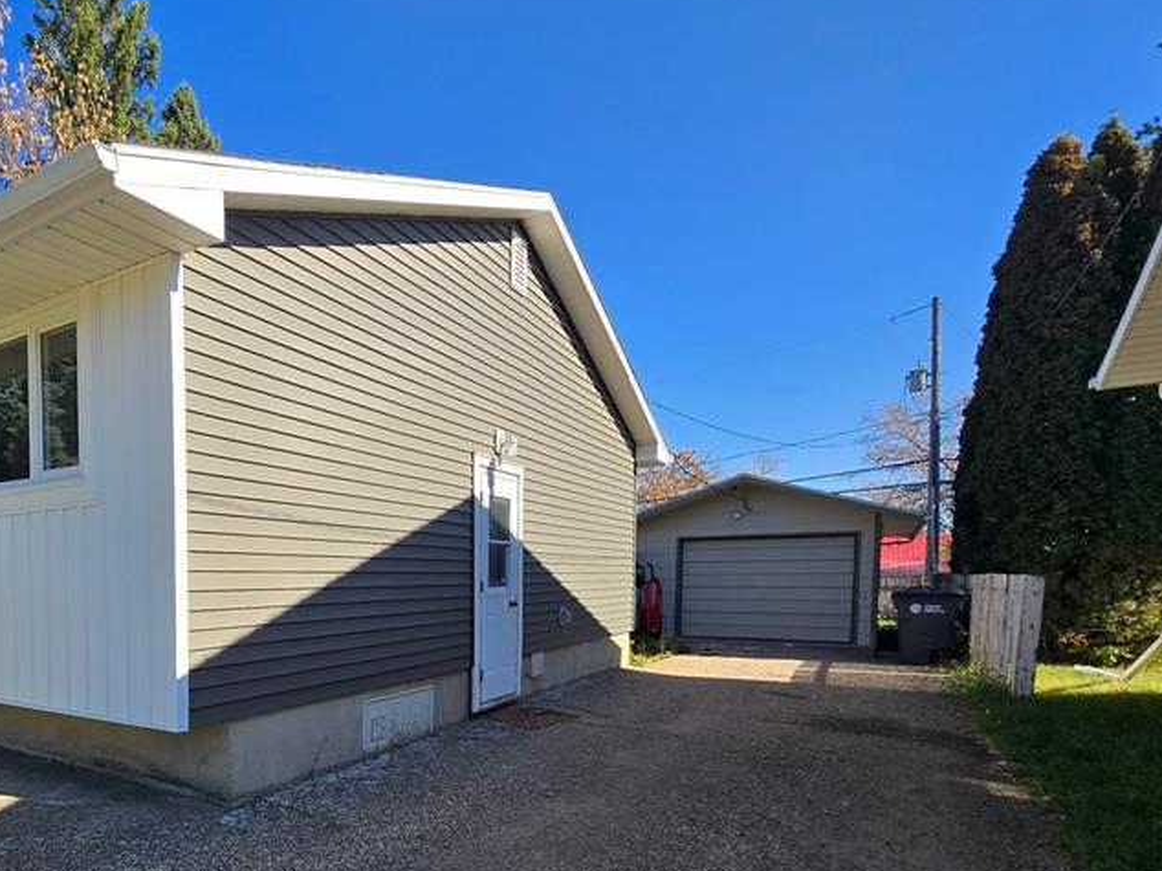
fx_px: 705
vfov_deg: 61.0
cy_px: 618
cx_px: 253
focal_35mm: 21
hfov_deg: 72.0
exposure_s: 1/1780
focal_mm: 2.2
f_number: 2.2
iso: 50
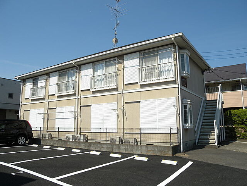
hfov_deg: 63.4
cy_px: 93
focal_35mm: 28
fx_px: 200
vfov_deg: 49.7
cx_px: 124
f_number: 3.6
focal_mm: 6
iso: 64
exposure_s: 1/1000
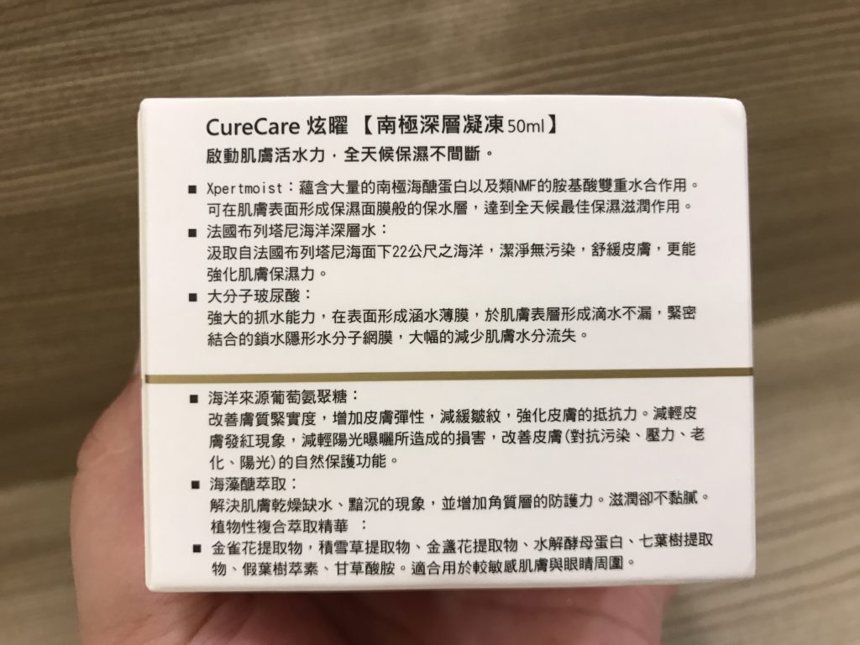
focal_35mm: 28
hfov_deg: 63.4
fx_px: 696
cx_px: 430
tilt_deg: -47.9
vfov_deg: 49.7
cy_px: 322
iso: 25
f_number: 1.8
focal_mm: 3.99
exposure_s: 1/30
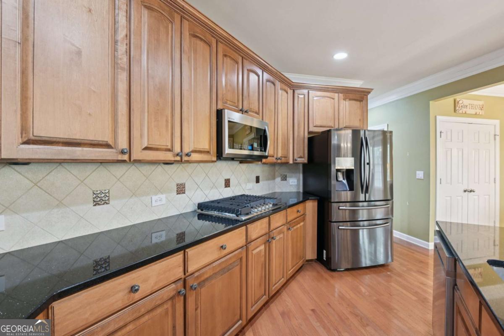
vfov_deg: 73.7
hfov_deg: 96.7
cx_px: 252
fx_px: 224
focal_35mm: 16
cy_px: 168
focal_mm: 16
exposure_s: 1/4
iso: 400
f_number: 8
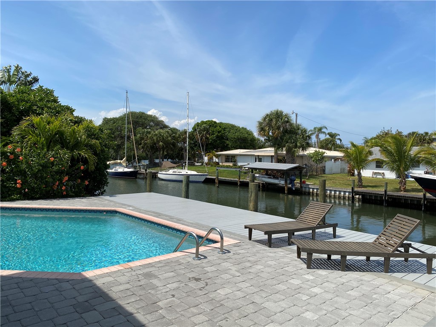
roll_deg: -1.3
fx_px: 327
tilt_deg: -0.9
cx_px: 218
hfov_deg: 67.3
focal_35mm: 26
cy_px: 164
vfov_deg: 53.1
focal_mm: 4.25
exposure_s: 1/3610
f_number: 1.8
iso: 32
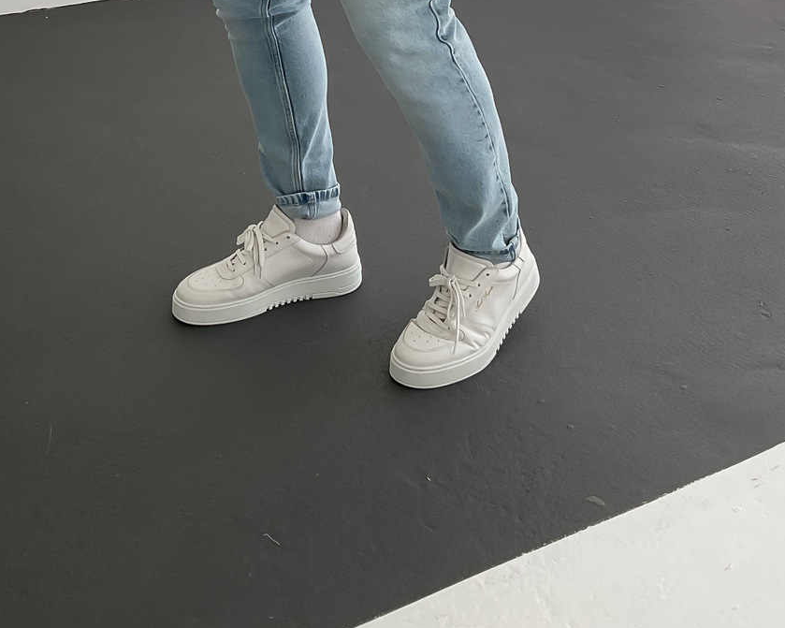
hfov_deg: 34.7
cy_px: -80
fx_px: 1254
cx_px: 357
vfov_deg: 25.8
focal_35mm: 54
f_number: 1.8
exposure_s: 1/220
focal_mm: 3
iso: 16
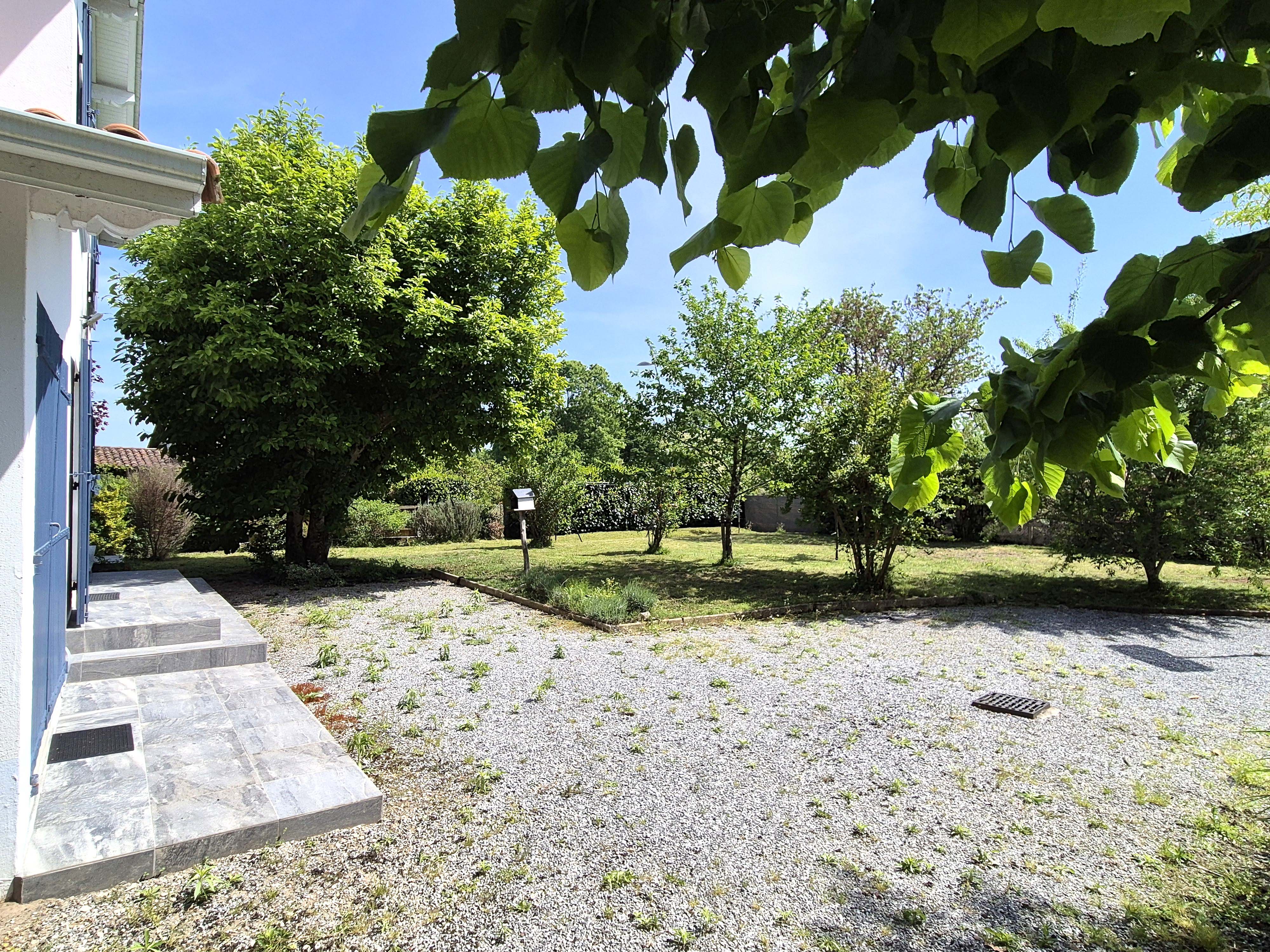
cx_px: 635
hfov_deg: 106.2
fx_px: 477
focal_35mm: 13
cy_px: 476
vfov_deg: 89.9
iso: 50
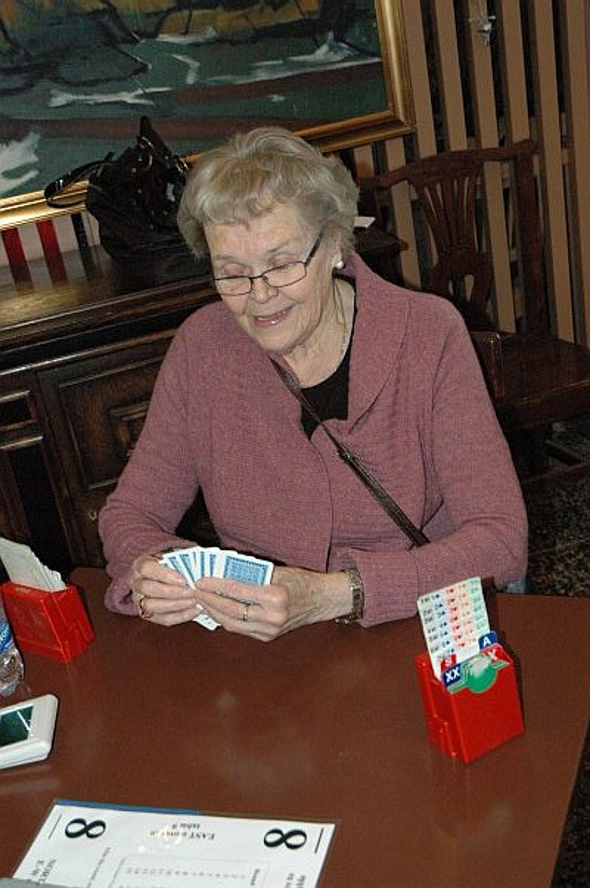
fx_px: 1257
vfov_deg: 38.9
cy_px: 444
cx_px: 295
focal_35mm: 51
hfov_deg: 26.4
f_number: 5
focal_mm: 34
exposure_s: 1/60
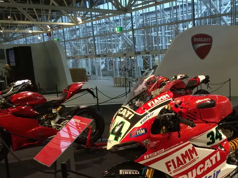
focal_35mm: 56
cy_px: 153
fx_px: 385
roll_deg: +1.6
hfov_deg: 32.7
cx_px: 212
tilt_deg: -13.4
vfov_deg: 25.5
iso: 40
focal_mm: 4.15
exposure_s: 1/30
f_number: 2.2
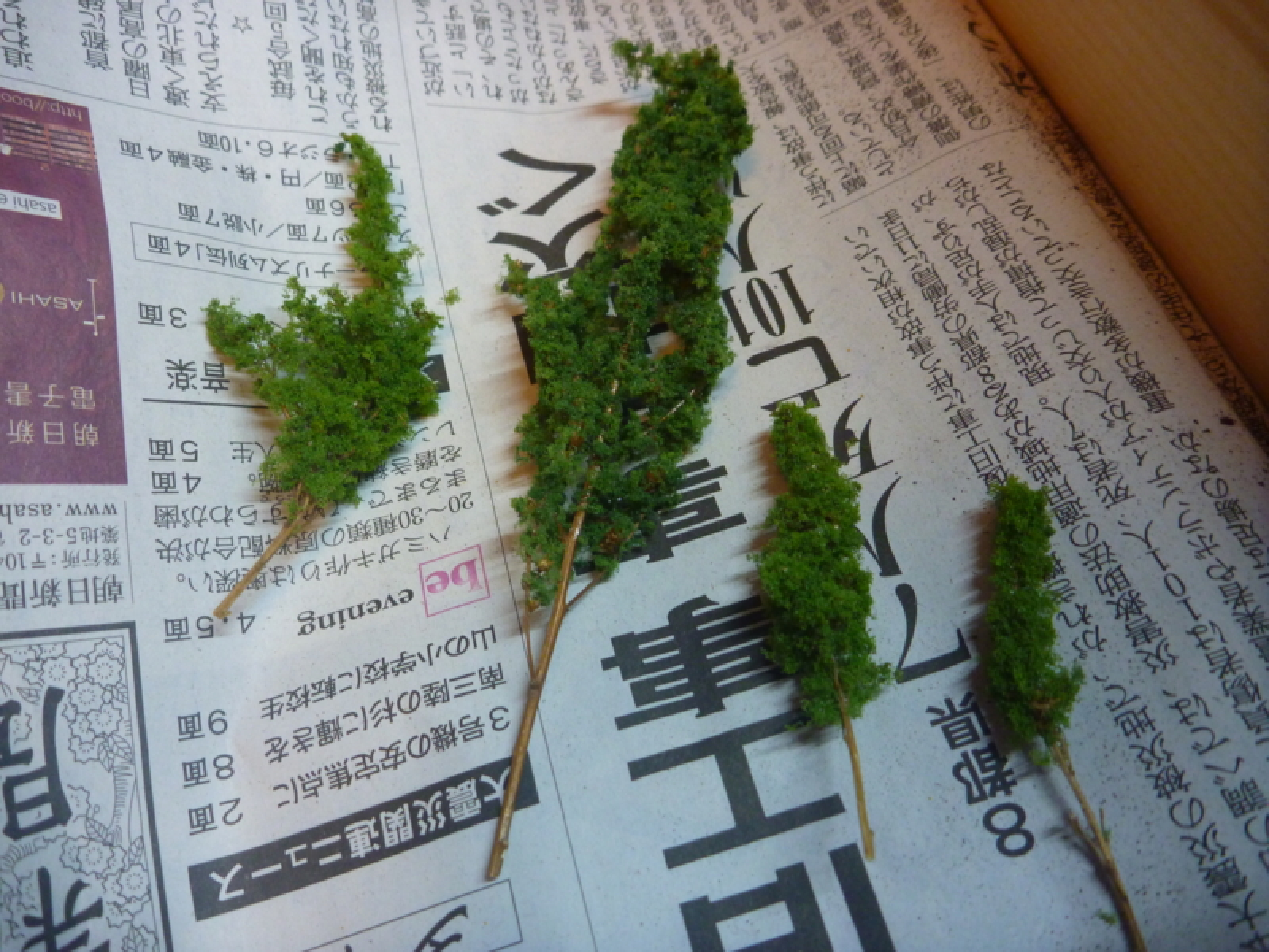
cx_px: 634
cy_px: 476
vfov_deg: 49.7
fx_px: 1026
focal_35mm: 28
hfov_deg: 63.4
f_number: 3.3
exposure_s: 1/30
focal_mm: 4.9
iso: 250
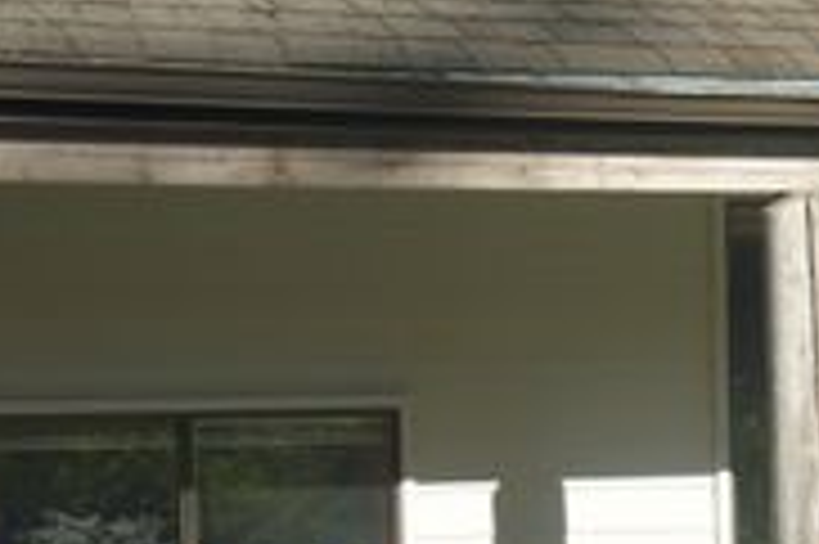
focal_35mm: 158
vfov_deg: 8.6
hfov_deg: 12.7
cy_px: 569
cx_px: 1012
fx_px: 3591
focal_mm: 32
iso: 200
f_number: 8
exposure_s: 1/320
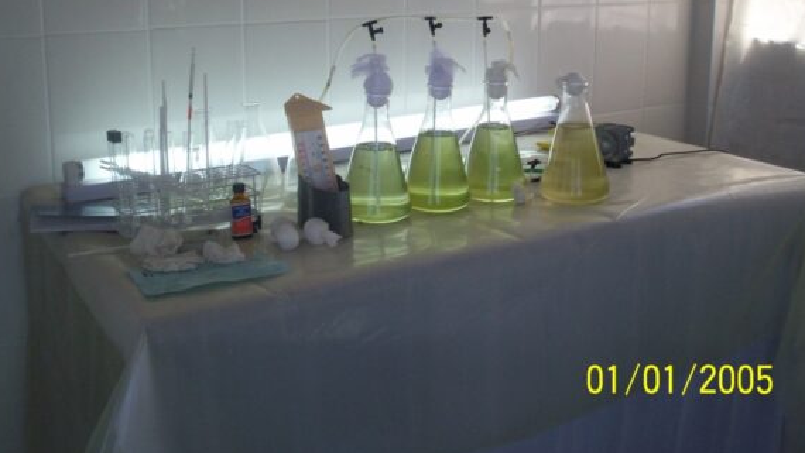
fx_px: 939
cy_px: 131
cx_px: 367
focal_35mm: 44
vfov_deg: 26.9
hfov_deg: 46.3
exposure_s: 1/115
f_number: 4.5
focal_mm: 5.9
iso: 100
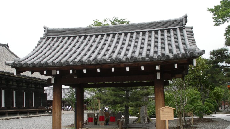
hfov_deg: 45.4
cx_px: 105
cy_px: 87
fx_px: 274
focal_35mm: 45
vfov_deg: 26.4
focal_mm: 7.8
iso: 80
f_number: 5.6
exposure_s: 1/200
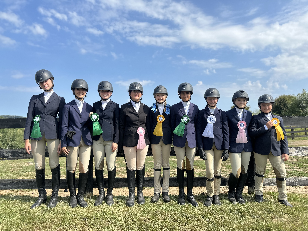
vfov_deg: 56.8
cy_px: 116
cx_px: 154
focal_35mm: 24
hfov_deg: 71.6
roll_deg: -0.5
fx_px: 214
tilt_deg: +0.7
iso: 80
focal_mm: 6.86
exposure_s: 1/4348
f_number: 1.78
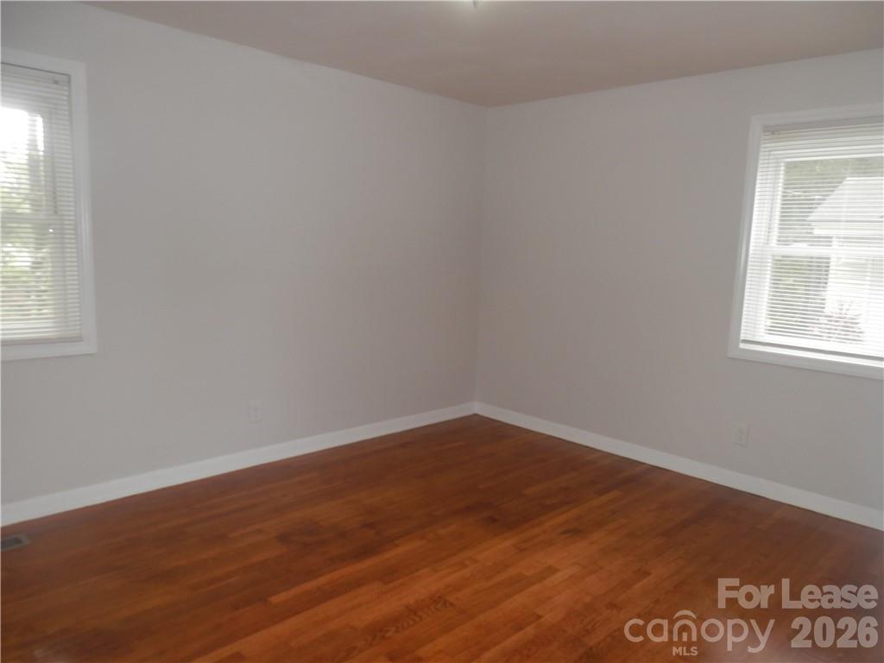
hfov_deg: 69.4
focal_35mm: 25
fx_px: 638
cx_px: 442
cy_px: 332
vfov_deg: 54.9
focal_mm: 4.5
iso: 100
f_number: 3
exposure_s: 1/30
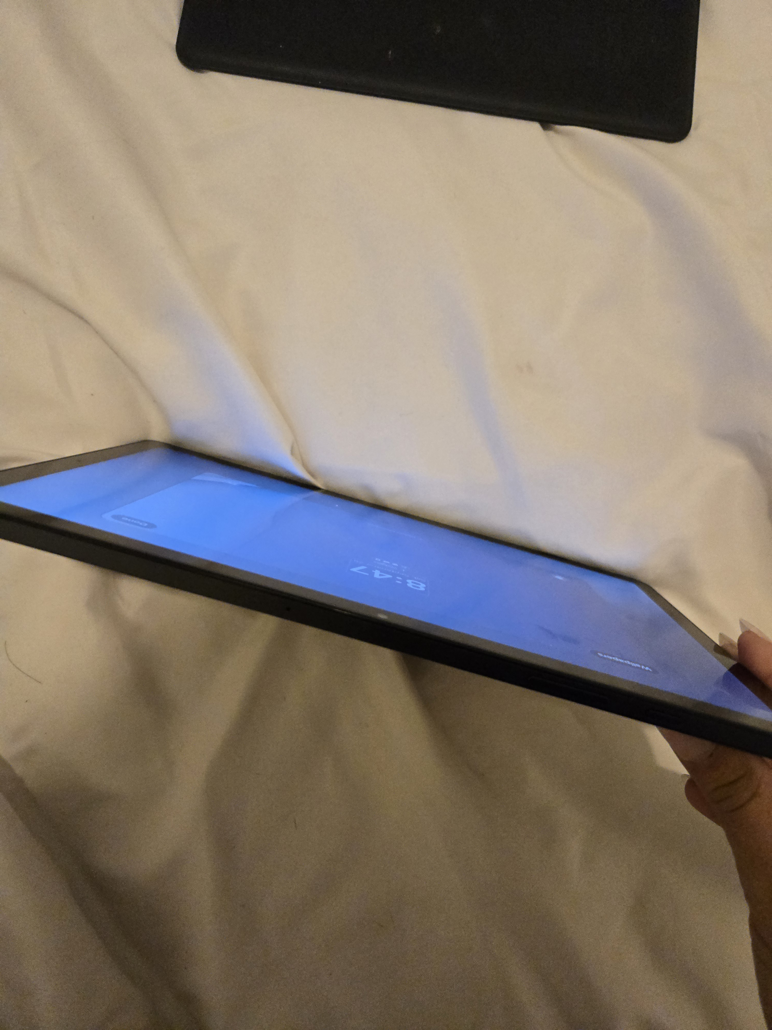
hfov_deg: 58.9
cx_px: 386
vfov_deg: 73.9
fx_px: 684
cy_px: 515
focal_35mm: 23
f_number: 1.8
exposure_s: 1/100
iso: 1000
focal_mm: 5.4
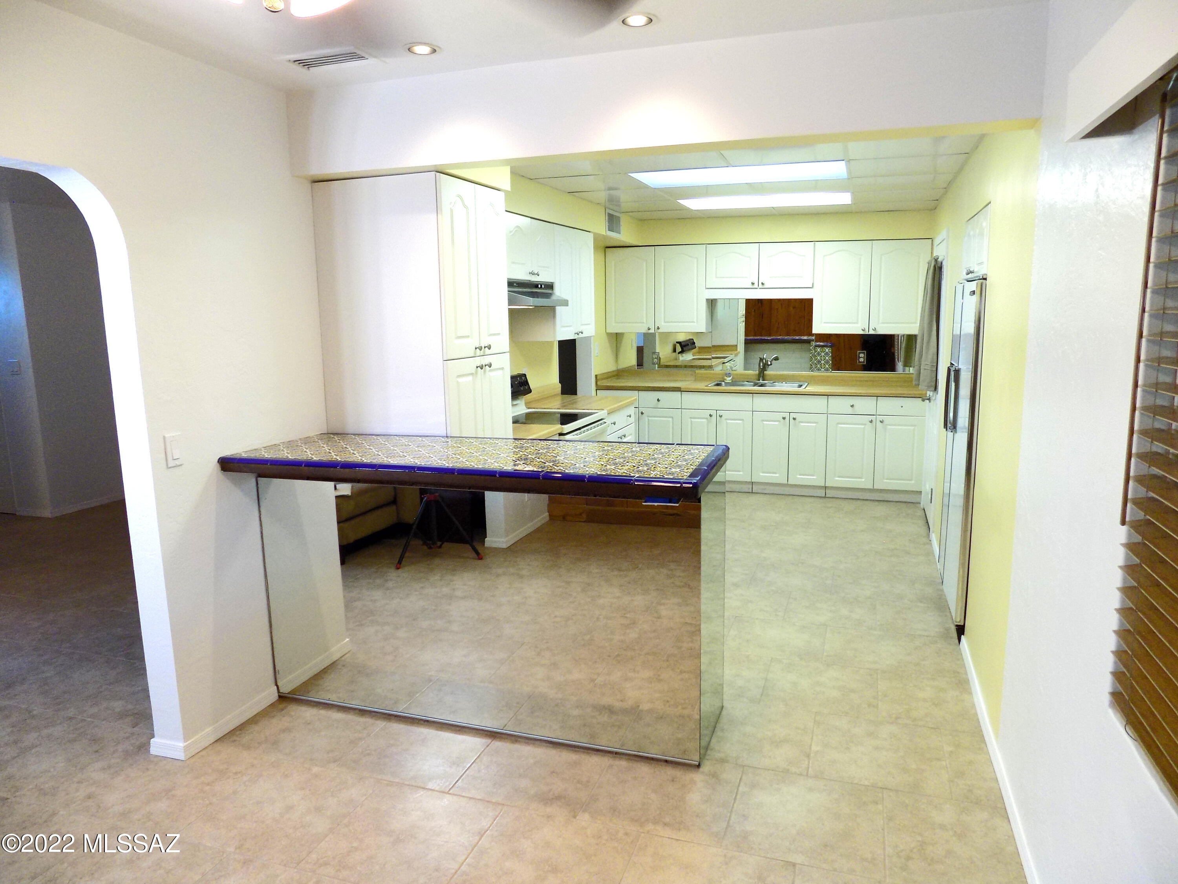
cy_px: 442
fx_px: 783
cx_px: 589
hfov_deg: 73.9
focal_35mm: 23
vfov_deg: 58.9
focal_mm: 4
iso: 140
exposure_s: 1/30
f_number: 3.1
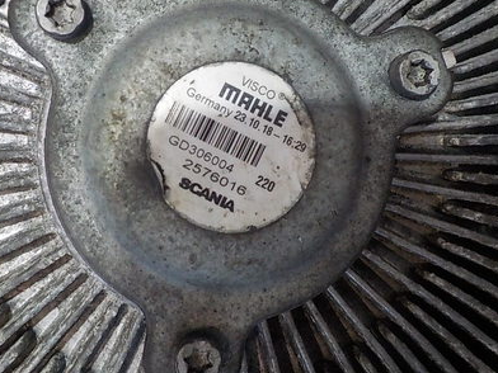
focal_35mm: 49
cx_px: 227
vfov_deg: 29.6
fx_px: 705
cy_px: 140
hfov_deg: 38.9
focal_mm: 4.1
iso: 400
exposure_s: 1/25
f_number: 3.3
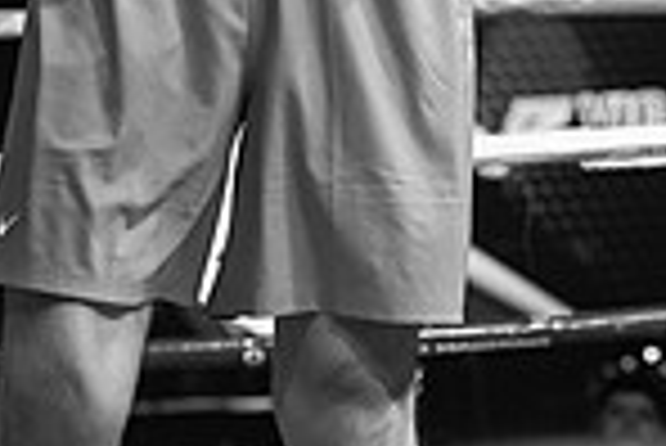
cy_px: -412
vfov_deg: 6.8
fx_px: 3629
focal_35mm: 196
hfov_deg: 10.3
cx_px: 878
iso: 4000
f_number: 2.8
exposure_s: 1/1000
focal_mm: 50
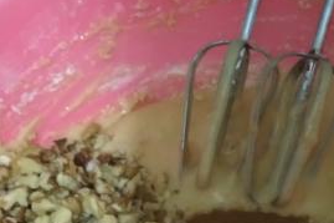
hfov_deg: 31.4
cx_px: 169
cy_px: 275
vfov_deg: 19.8
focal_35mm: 64
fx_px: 593
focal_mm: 3.94
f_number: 1.9
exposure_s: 1/13
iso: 2000
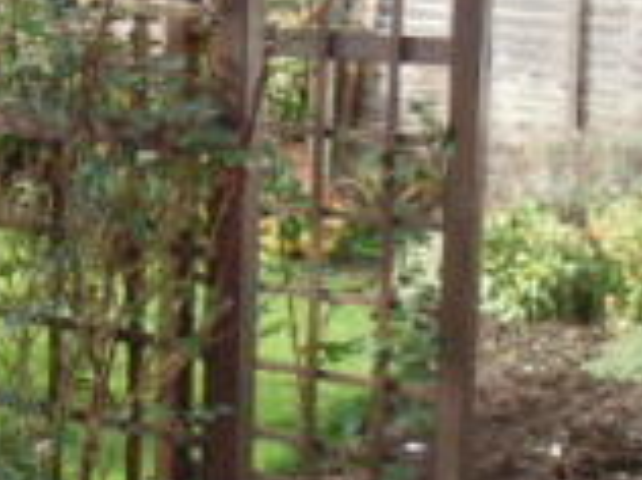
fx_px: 2056
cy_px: 55
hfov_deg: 16.0
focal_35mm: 111
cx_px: -372
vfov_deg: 13.2
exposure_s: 1/200
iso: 100
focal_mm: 5.4
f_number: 3.5
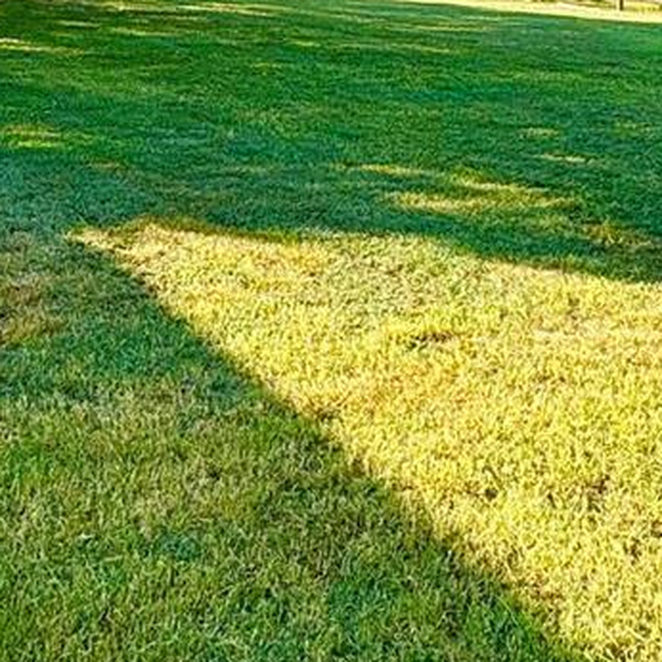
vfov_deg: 28.3
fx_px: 1190
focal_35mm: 55
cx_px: 298
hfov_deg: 31.1
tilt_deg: -1.0
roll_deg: -2.2
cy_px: -61
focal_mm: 2.22
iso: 40
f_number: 2.2
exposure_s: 1/1048
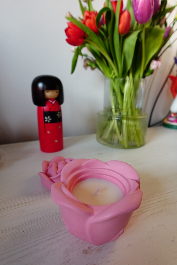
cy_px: 132
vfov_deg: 83.9
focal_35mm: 20
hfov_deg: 62.0
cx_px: 88
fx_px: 147
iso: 250
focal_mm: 7.6
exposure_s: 1/80
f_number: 2
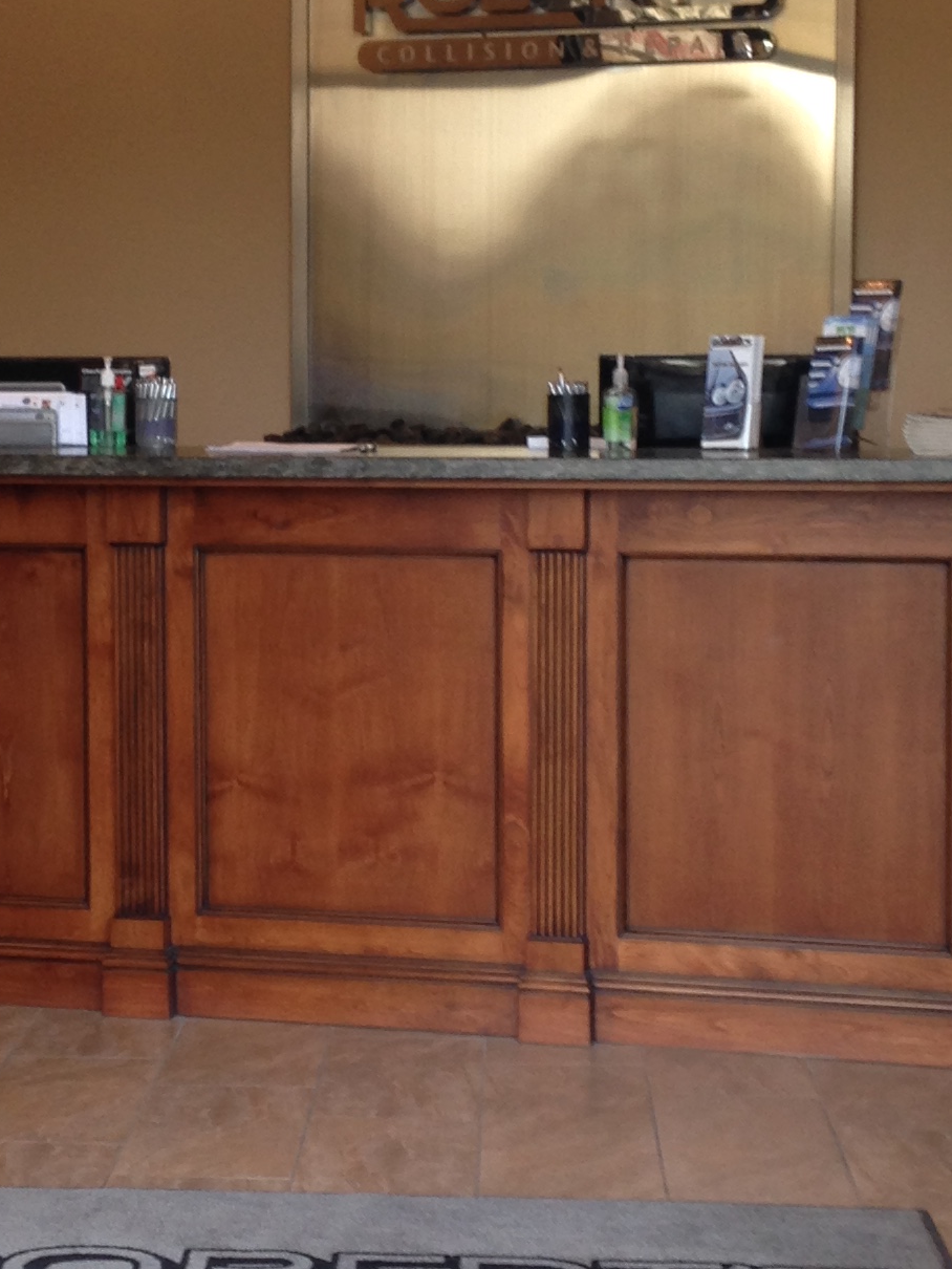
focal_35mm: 89
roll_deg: +0.8
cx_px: 228
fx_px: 3262
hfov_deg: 16.5
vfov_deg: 22.0
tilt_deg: -2.1
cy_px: 506
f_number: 2.4
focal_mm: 4.12
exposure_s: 1/24
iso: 50
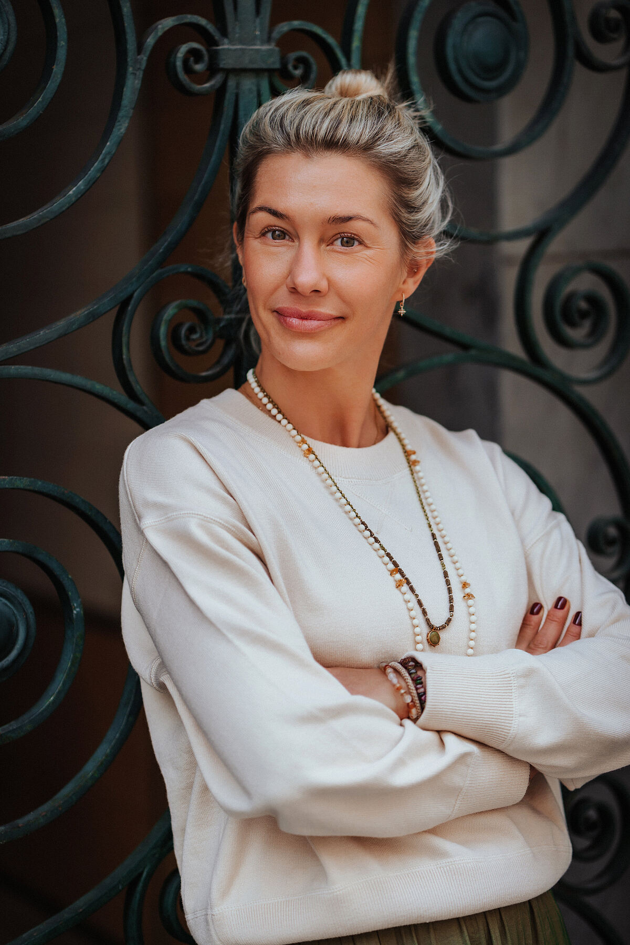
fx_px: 2231
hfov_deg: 16.1
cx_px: 315
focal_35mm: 85
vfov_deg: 23.9
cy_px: 472
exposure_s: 1/500
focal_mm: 85
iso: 100
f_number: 2
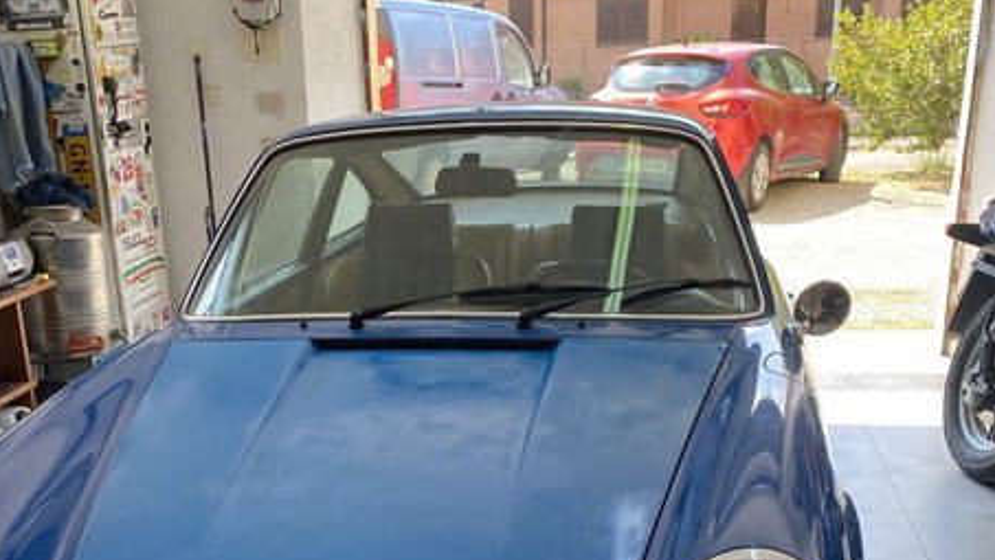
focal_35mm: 48
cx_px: 435
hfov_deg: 42.8
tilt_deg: -21.9
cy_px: 540
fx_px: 1267
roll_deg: +1.6
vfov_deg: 24.0
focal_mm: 4.25
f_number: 1.8
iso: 32
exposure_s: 1/187
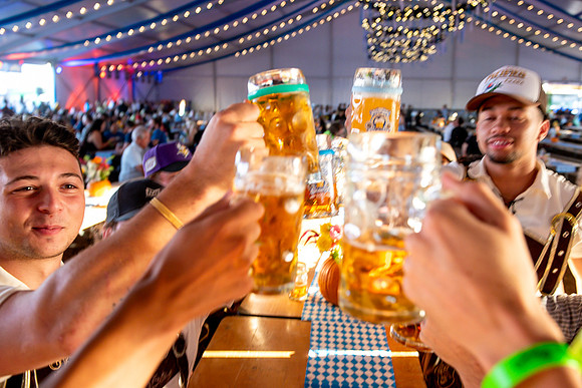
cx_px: 316
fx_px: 520
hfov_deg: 58.4
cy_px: 197
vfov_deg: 41.0
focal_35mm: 32
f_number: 4
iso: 640
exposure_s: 1/60
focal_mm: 28
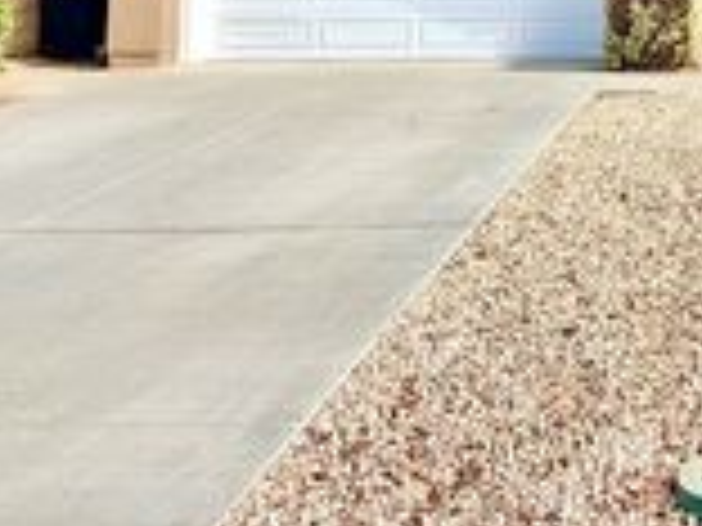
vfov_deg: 28.5
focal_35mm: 45
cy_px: -88
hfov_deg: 36.3
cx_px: 756
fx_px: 913
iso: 25
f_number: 2.2
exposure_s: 1/770
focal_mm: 2.22
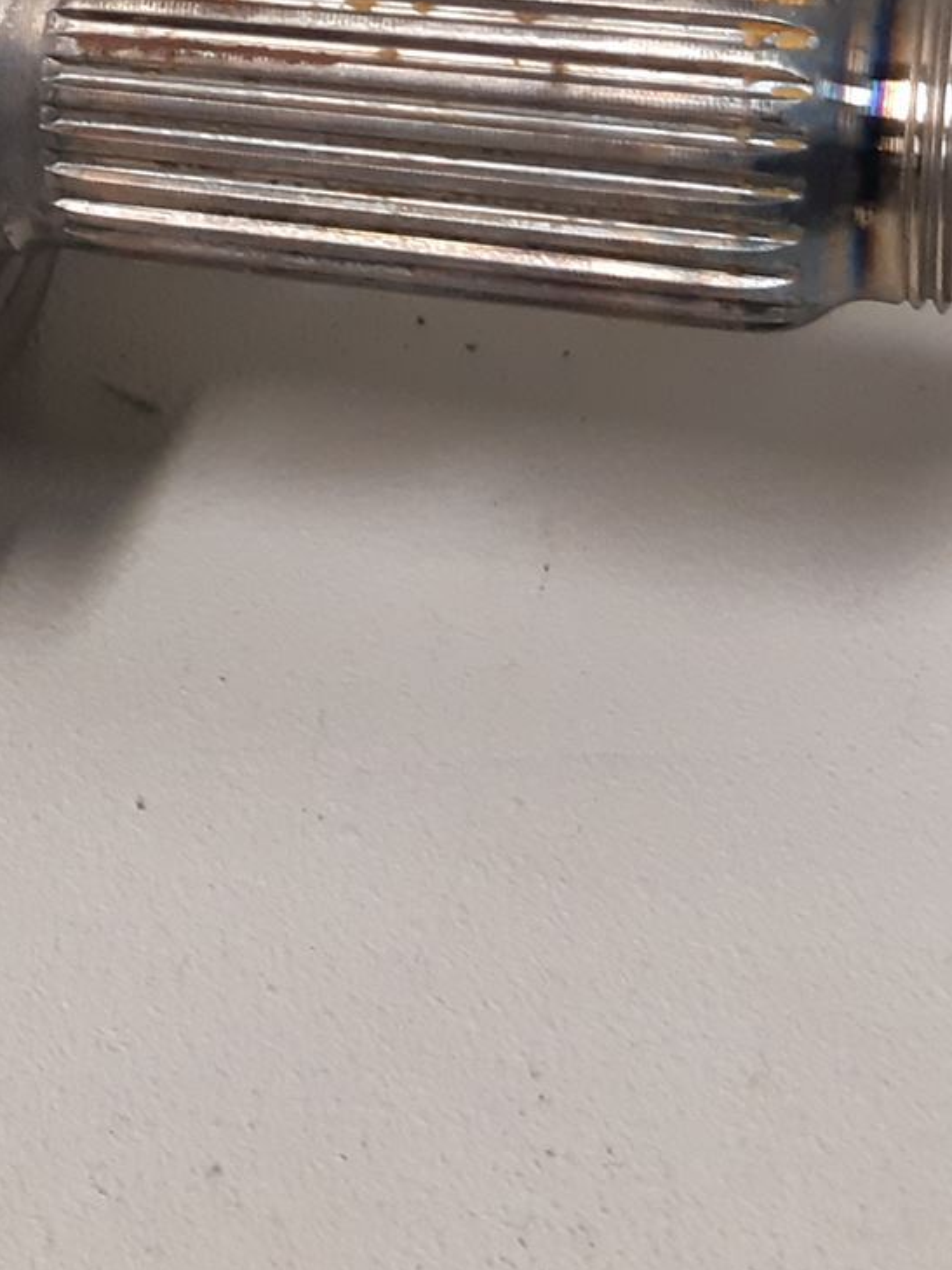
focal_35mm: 73
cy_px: 78
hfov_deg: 19.4
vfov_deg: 25.7
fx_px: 2676
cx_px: -63
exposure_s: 1/50
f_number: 1.7
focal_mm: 3.93
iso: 250
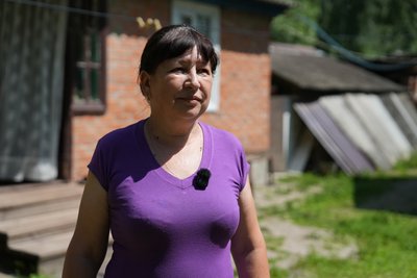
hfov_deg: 37.5
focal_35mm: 53
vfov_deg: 25.5
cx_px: 208
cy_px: 139
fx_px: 614
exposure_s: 1/1600
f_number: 2.8
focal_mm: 53
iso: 500
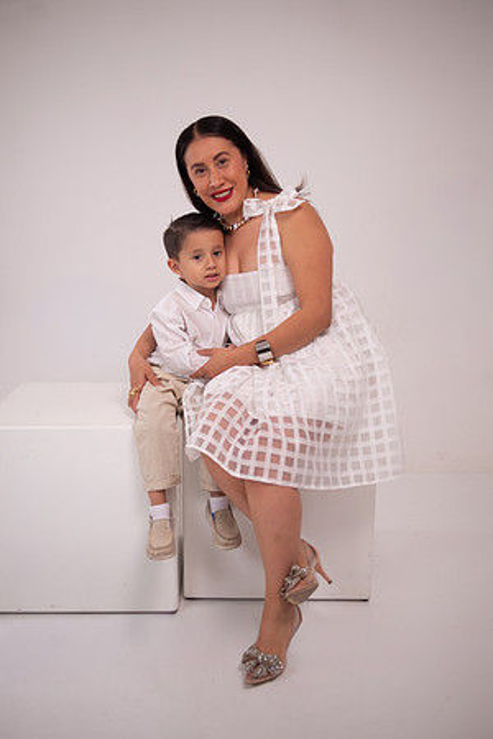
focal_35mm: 35
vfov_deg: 54.4
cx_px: 246
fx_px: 719
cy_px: 370
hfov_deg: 37.9
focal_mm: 35
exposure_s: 1/250
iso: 100
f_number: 4
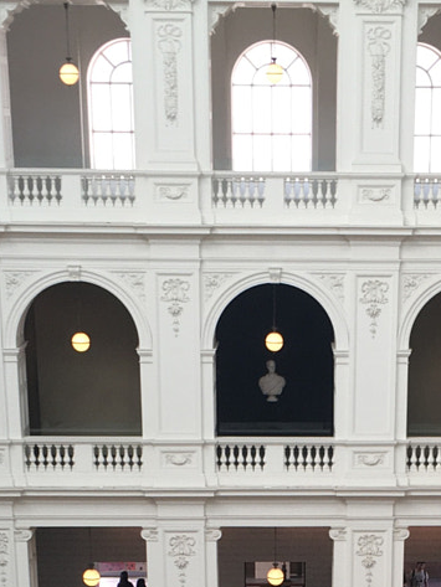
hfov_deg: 15.0
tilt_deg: -19.9
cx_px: 322
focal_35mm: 98
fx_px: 1664
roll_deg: -0.6
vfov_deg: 18.6
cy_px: 764
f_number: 2.2
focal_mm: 4.15
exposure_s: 1/50
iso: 25
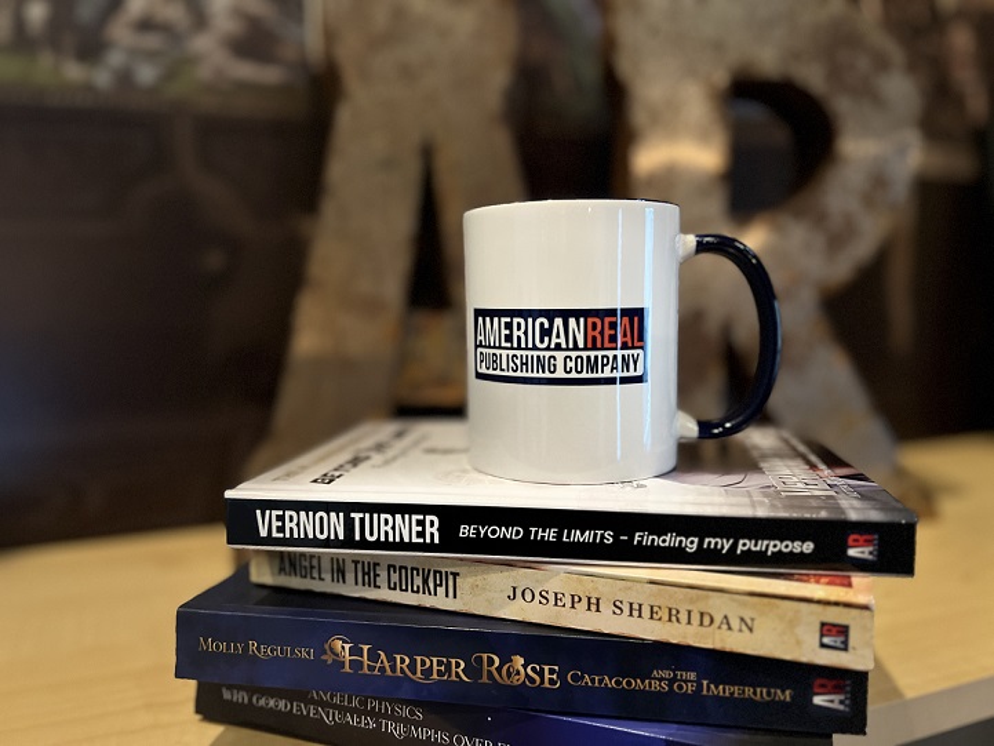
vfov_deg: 53.1
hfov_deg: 67.3
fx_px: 747
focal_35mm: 26
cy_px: 373
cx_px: 497
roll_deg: +2.0
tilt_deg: -5.6
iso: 400
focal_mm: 5.7
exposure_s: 1/40
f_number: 1.5
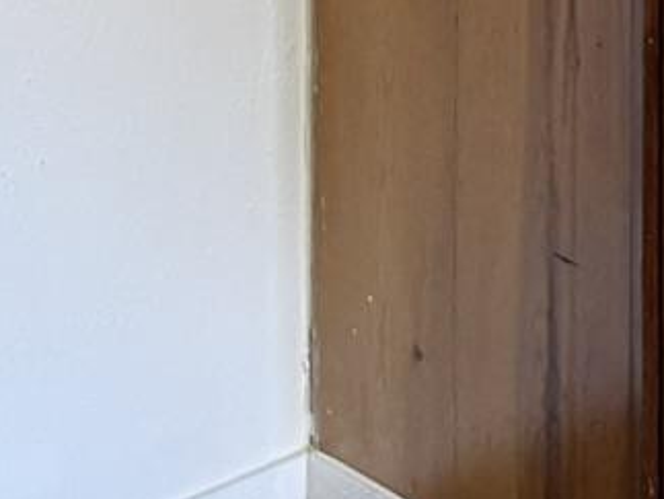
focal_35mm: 152
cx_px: 1166
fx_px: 2919
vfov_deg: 8.1
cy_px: -1068
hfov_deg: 12.0
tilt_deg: +2.4
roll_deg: -0.3
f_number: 1.78
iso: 320
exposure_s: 1/60
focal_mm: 6.76
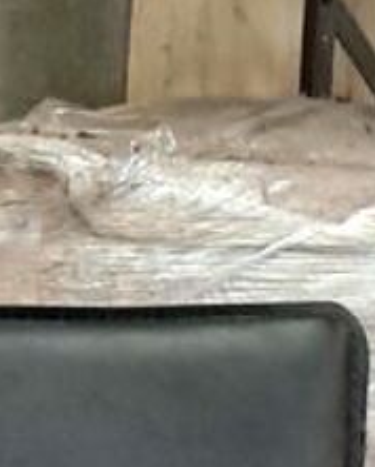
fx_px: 2189
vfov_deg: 9.7
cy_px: 1364
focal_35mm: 158
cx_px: -29
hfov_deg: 9.7
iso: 500
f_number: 1.8
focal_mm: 4
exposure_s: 1/40
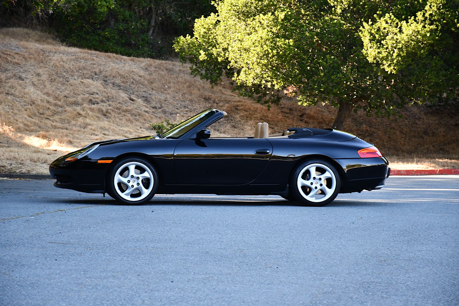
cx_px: 230
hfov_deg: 14.4
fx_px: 1810
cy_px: 153
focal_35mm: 142
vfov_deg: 9.7
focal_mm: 95
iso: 800
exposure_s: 1/400
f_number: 5.3
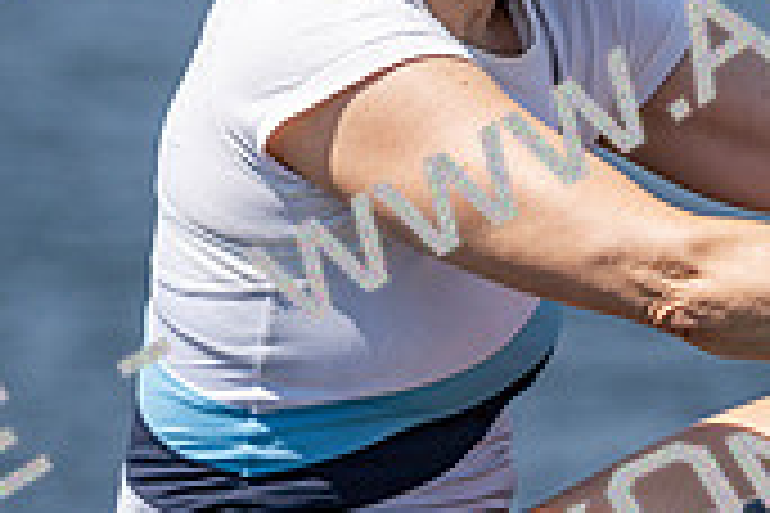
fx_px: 31953
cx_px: 802
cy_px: 335
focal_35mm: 1494
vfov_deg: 0.9
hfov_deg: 1.4
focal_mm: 441
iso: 250
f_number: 6.3
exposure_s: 1/2000
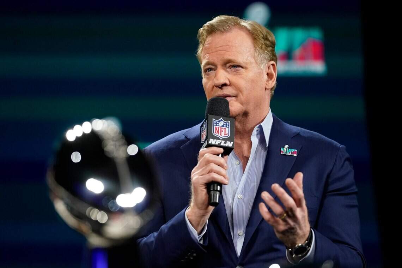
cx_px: 201
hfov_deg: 12.7
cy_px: 134
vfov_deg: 8.5
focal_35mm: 162
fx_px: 1808
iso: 4000
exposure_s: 1/640
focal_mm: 162
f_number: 3.2
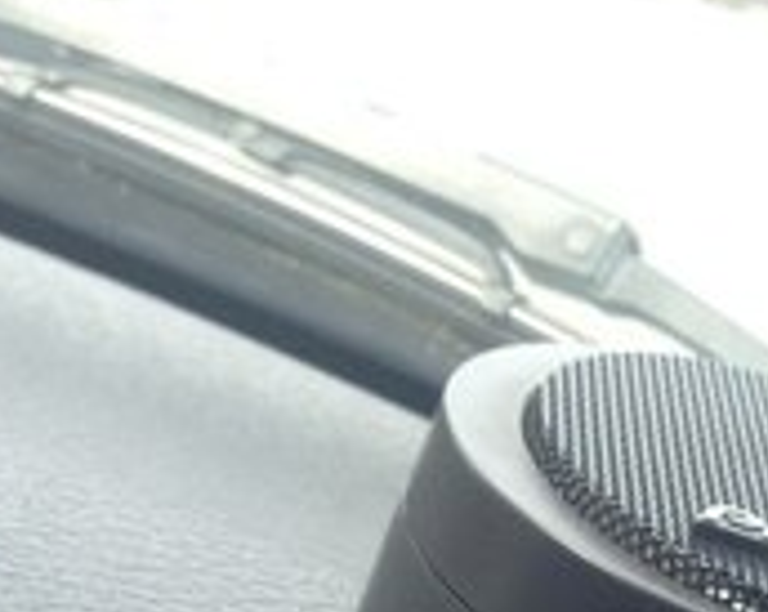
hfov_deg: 20.5
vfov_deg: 15.1
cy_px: 969
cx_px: 558
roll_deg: -13.8
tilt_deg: -23.0
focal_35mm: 93
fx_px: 2110
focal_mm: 4.12
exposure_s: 1/189
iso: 50
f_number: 2.4
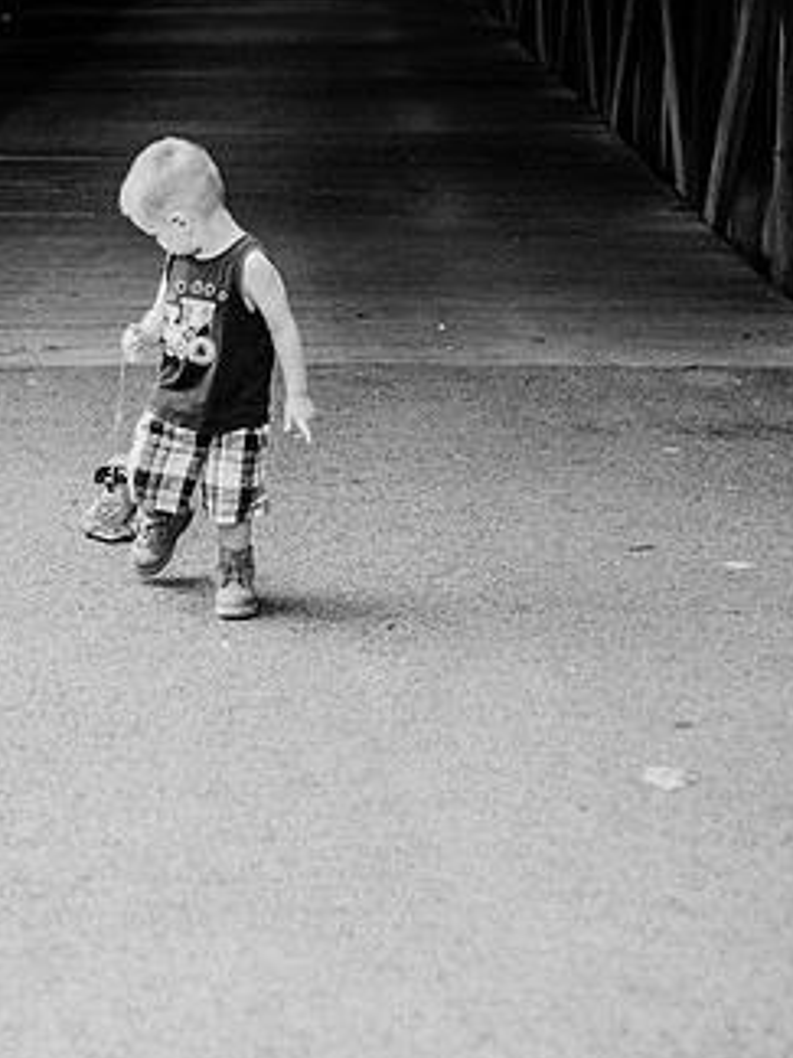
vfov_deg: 22.8
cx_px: 134
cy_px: 485
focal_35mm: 86
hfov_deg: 17.0
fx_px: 2627
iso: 200
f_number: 2.2
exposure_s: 1/500
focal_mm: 50
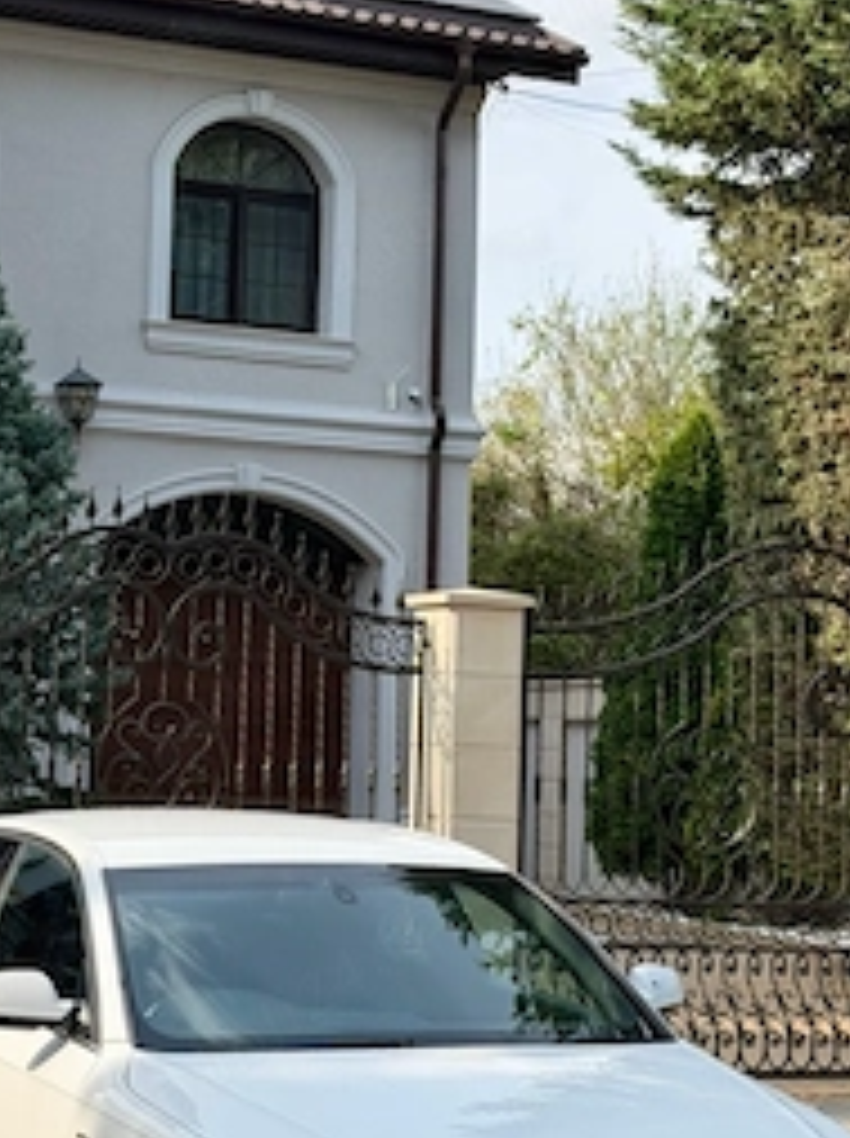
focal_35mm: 76
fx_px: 2495
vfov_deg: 25.6
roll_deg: -2.0
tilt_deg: +2.3
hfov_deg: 19.3
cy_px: 715
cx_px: 387
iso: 64
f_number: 1.78
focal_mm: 6.76
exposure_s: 1/2415
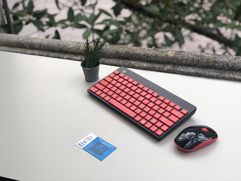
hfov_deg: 33.8
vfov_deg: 25.7
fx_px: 397
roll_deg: +3.3
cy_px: 90
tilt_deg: -35.0
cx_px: 120
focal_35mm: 57
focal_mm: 6.6
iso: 32
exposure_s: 1/120
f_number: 2.8
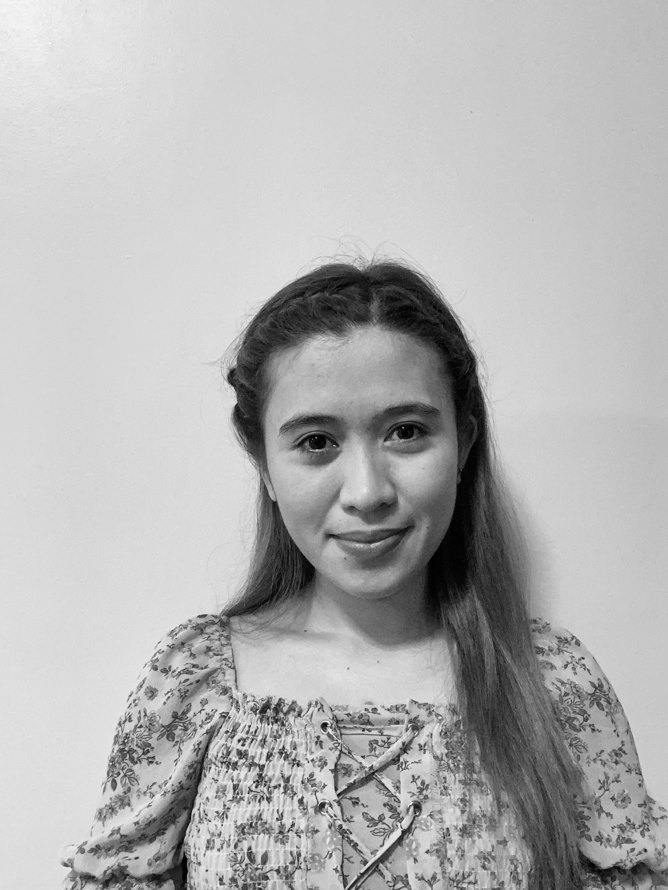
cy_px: 487
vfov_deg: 53.9
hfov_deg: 41.8
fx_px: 875
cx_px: 364
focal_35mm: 34
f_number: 2.2
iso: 400
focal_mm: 2.71
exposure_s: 1/30
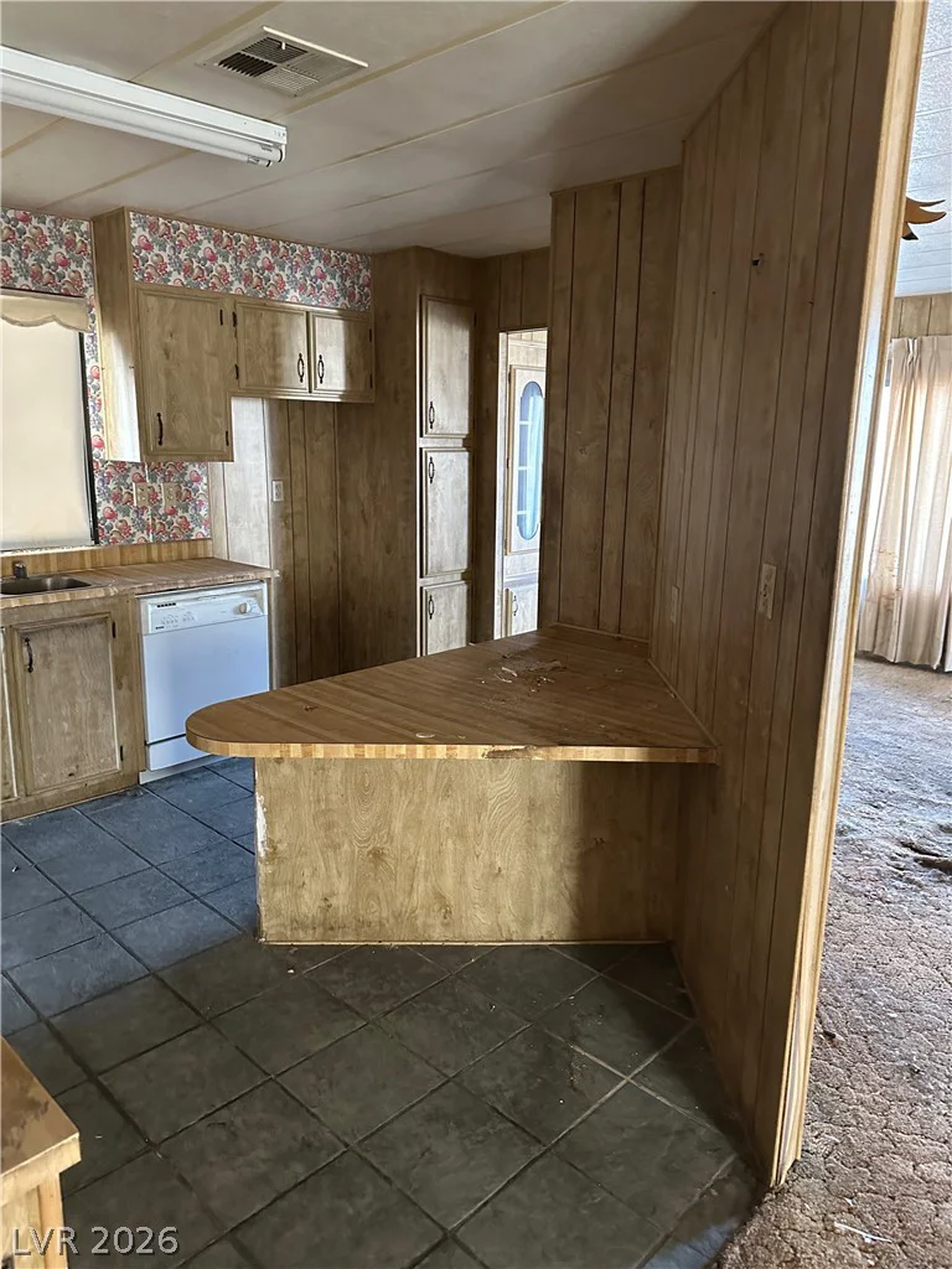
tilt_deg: -11.2
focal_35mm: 24
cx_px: 476
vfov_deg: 71.6
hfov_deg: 56.8
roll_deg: -3.2
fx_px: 880
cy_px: 634
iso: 1000
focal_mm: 6.86
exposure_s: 1/45
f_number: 1.78
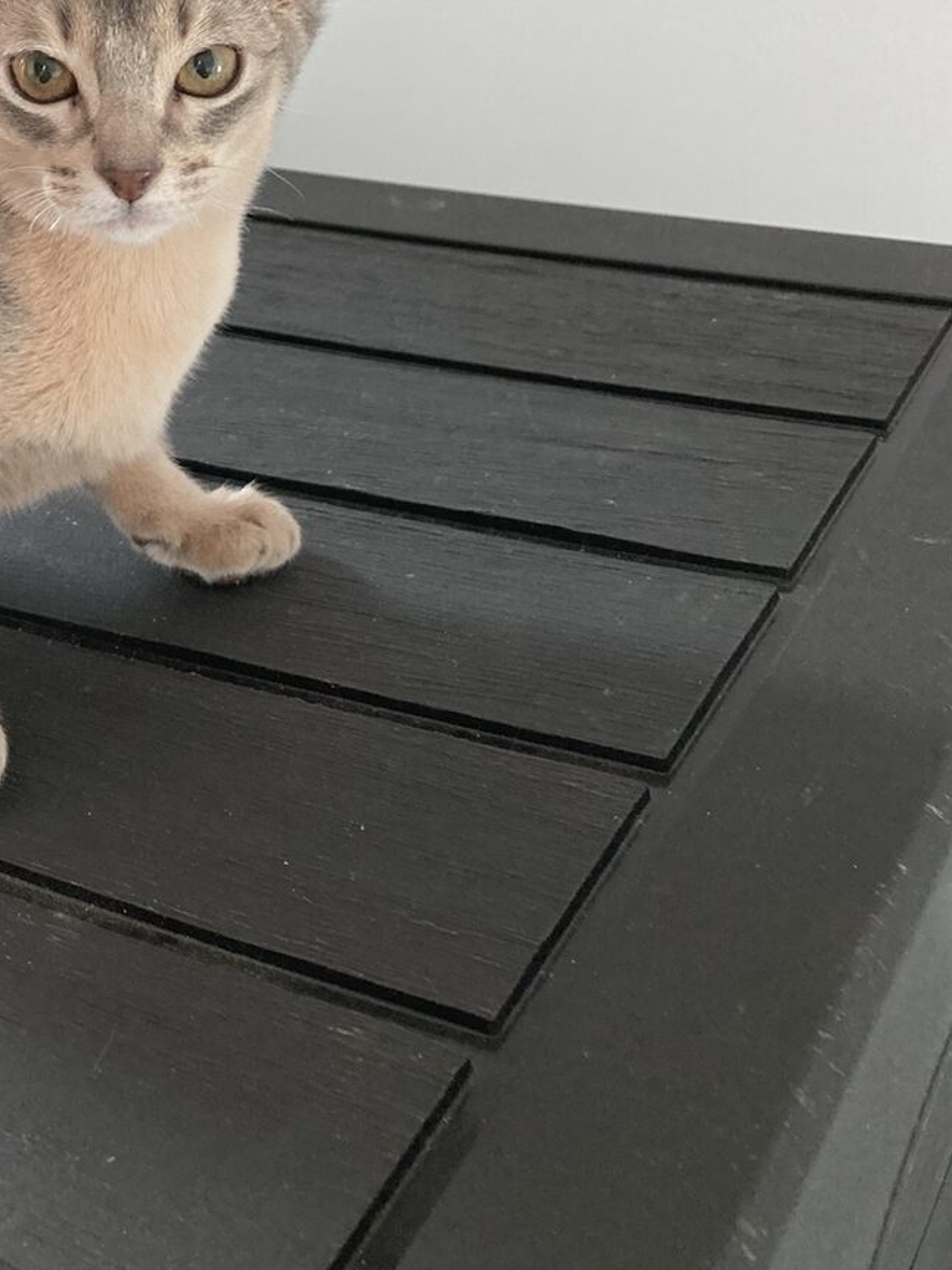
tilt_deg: -16.0
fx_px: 1908
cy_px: 150
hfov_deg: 27.2
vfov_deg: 34.9
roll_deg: +6.1
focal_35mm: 52
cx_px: 118
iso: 125
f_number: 1.8
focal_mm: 3.99
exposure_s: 1/60
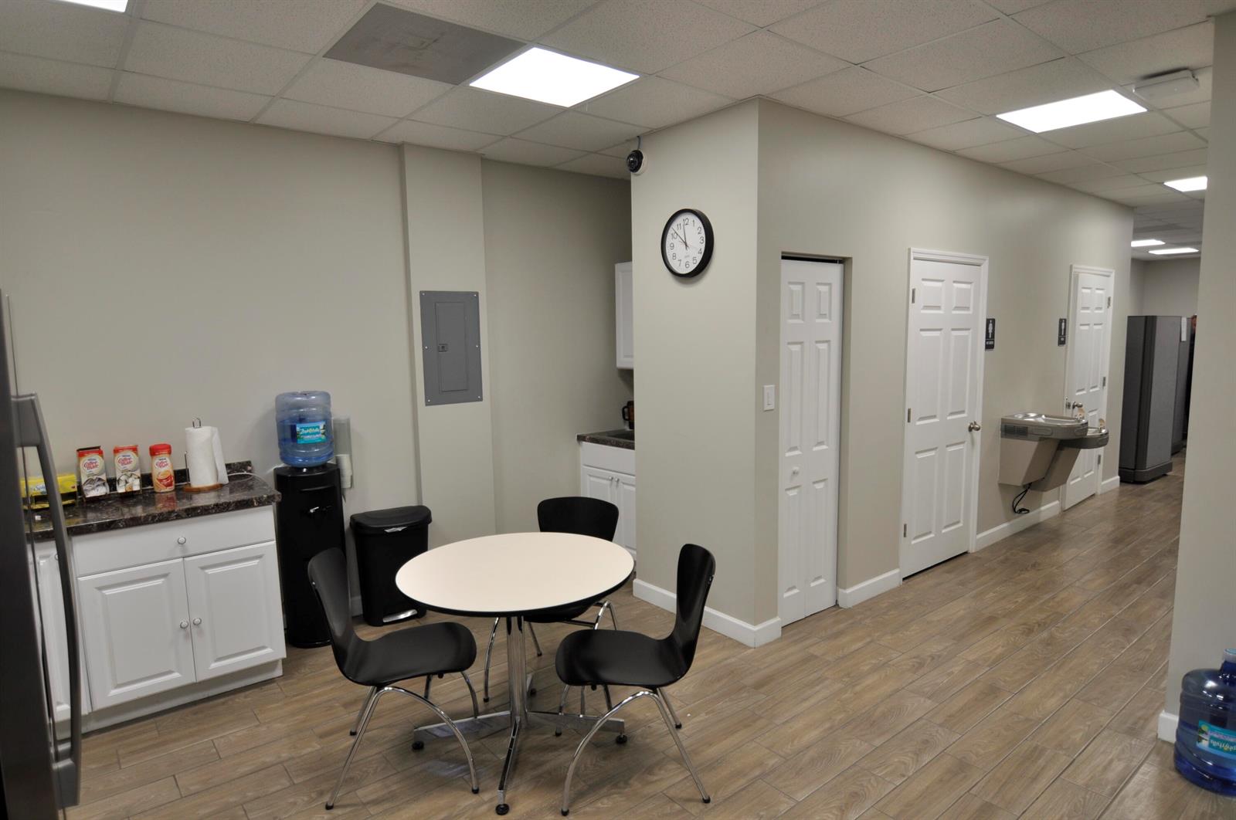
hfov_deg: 81.3
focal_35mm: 21
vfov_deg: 59.3
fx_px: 720
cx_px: 618
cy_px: 410
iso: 200
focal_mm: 14
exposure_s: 1/40
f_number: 3.2
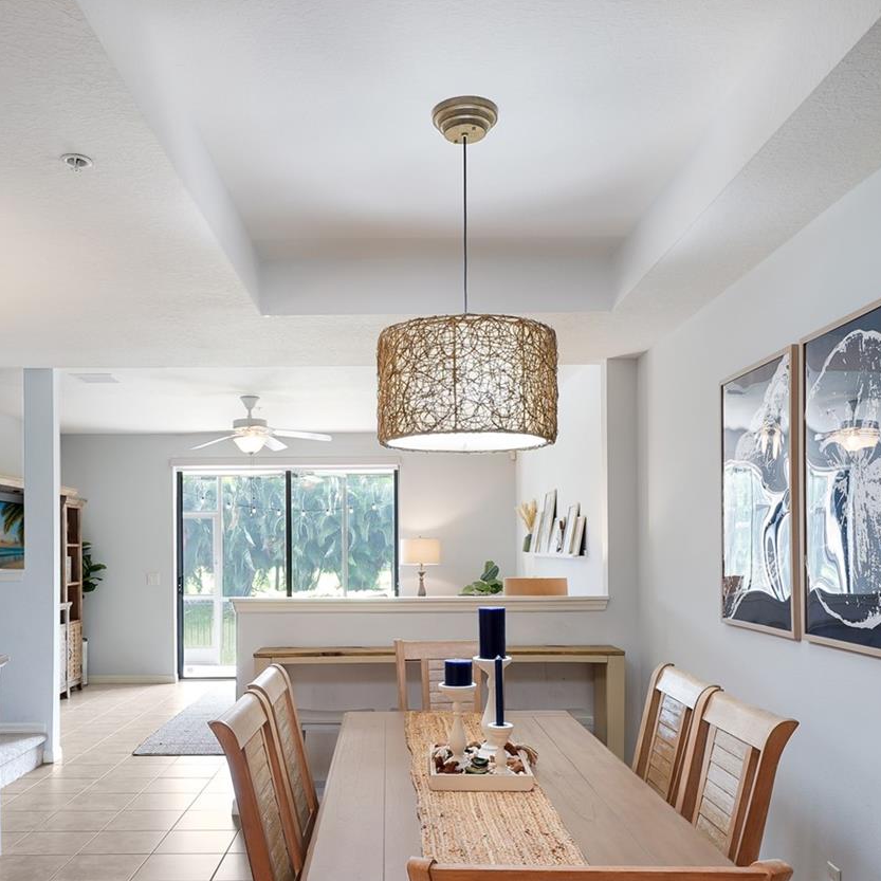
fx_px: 893
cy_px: 540
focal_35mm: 31
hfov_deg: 52.4
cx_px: 387
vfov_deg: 52.1
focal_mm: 19
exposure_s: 1
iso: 100
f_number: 8
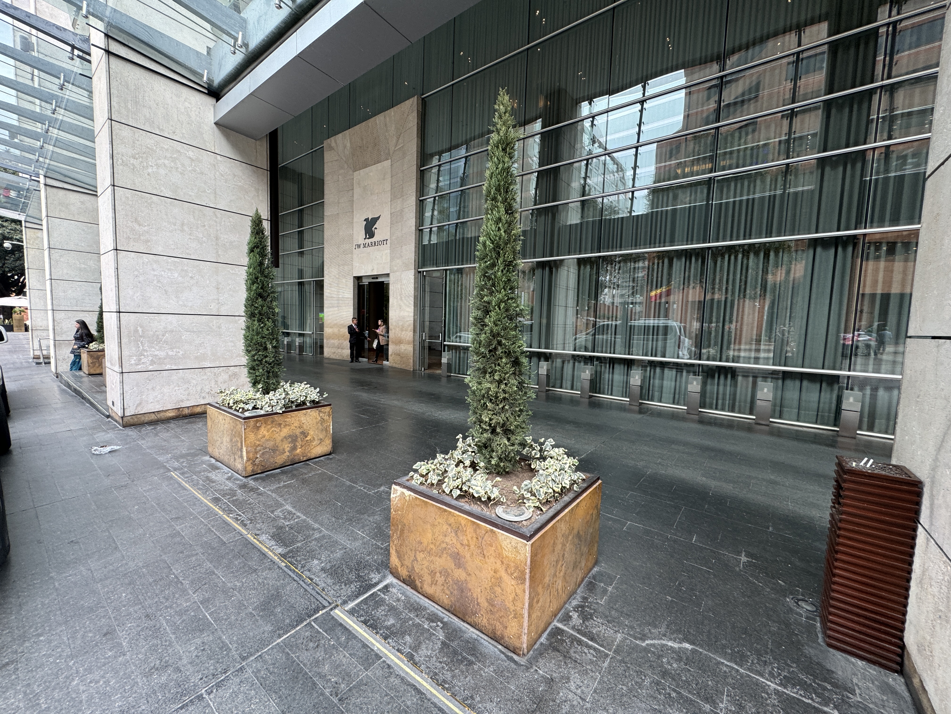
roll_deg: -1.9
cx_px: 476
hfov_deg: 102.1
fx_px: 385
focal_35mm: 14
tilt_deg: -5.8
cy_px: 357
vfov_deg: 85.7
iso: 64
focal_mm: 2.22
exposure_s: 1/99
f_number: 2.2
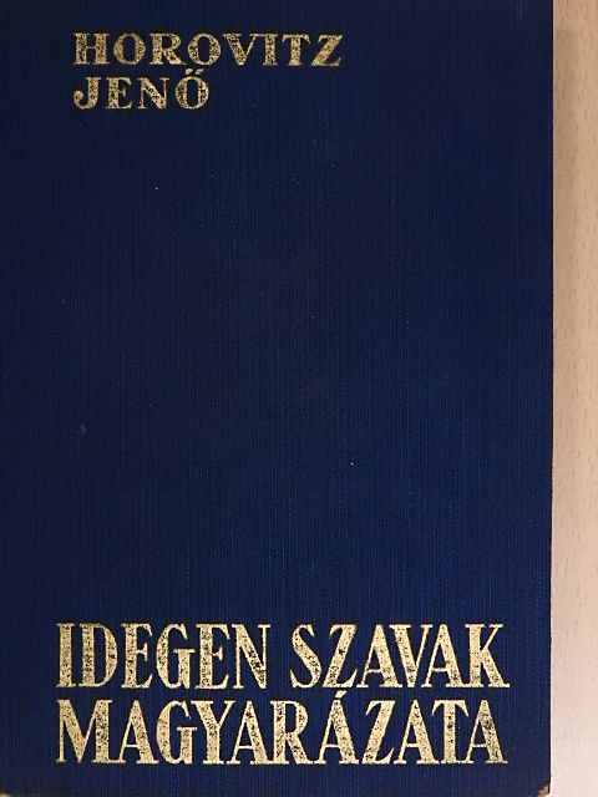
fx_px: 1497
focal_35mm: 65
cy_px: 398
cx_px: 299
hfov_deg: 22.6
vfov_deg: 29.8
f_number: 4.2
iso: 1600
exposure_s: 1/80
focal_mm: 11.6
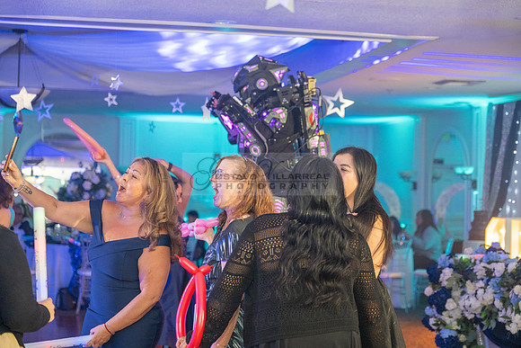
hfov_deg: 28.8
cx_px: 260
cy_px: 174
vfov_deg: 19.5
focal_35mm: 70
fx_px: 1013
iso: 1250
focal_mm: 70
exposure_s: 1/200
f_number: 3.2
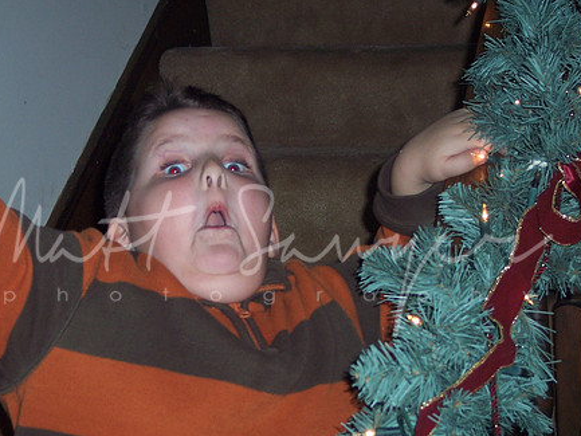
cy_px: 246
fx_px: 1461
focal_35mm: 87
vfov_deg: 17.0
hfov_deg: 22.5
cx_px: 233
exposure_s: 1/90
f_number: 3.4
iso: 100
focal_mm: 13.3
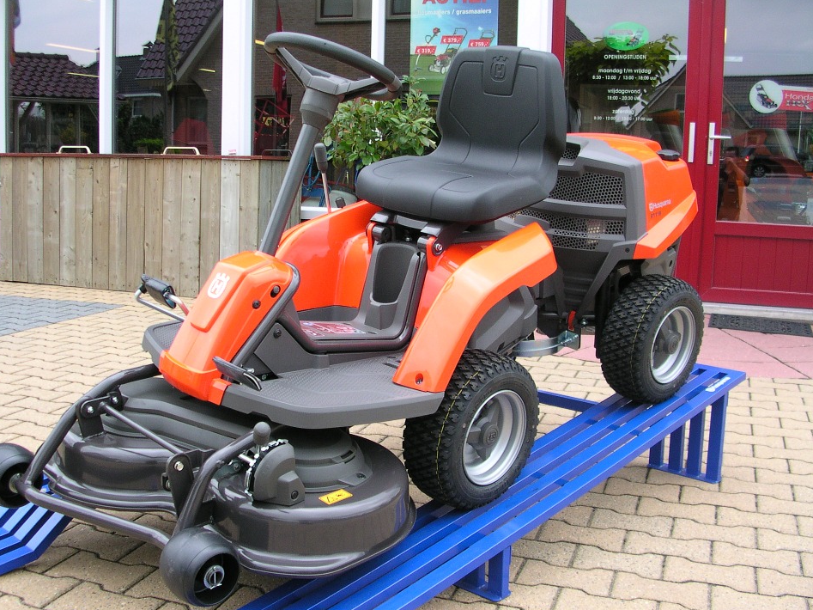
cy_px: 314
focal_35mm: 40
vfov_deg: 35.9
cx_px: 374
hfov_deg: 46.8
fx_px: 939
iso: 100
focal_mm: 5.6
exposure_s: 1/85.1
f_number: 2.7
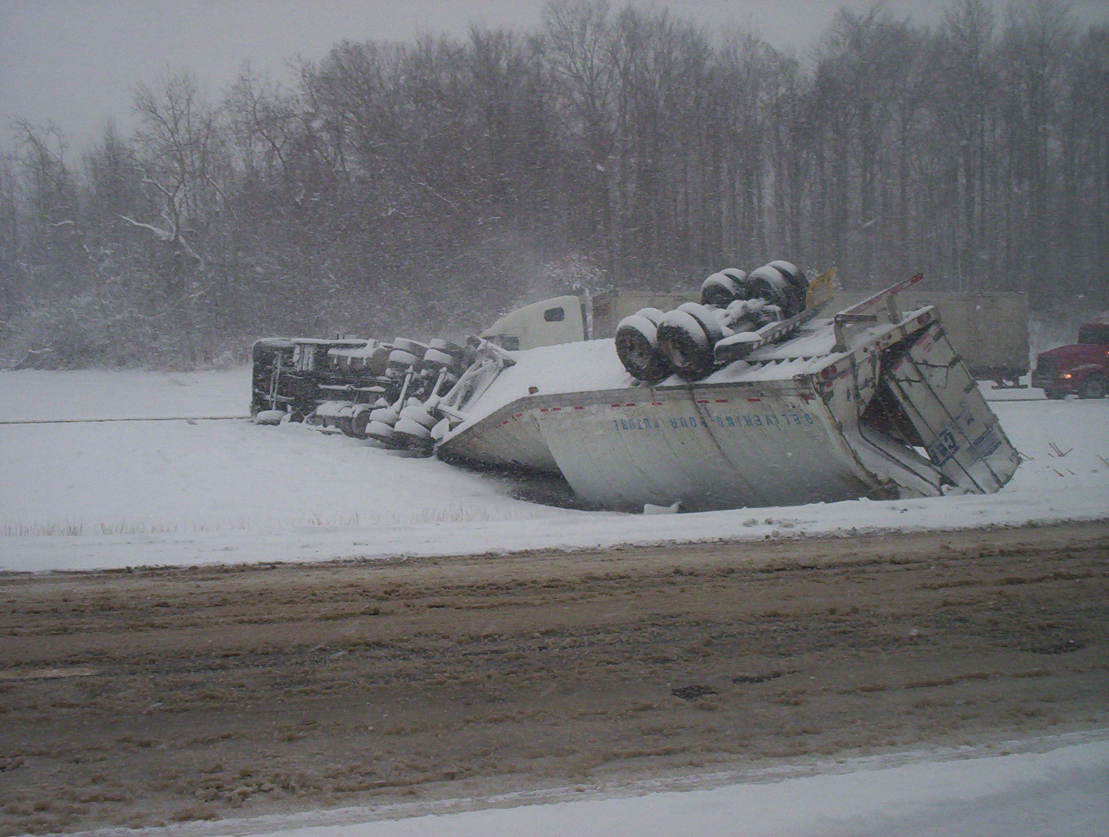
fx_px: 1220
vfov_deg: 37.9
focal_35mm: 38
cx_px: 554
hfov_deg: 48.9
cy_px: 418
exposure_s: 1/279
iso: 100
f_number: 4.5
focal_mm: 4.99
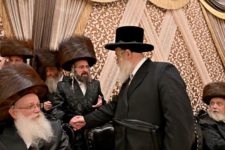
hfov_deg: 73.7
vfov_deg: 53.1
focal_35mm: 24
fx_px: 150
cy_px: 75
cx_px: 112
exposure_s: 1/160
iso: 800
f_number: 4
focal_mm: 24
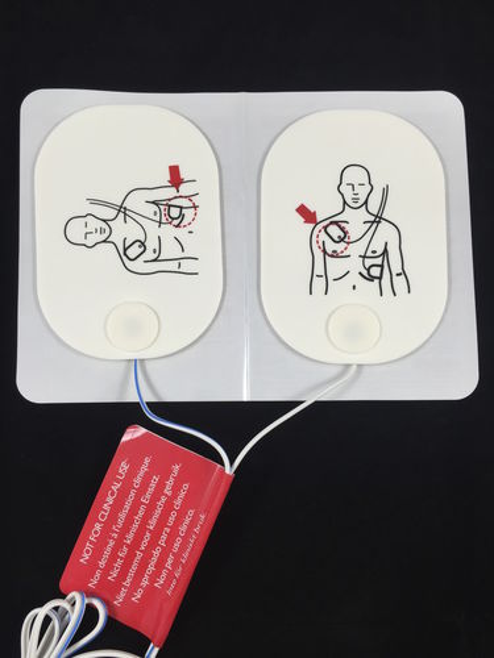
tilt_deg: -84.7
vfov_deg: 61.7
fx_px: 552
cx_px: 247
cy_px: 329
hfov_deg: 48.2
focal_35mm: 29
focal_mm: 4.15
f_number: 2.2
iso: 32
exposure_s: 1/60
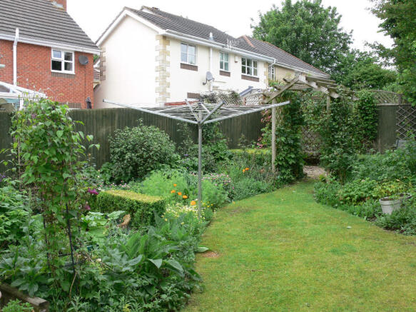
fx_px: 421
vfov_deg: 40.7
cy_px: 156
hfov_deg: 52.6
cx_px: 208
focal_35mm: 35
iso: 80
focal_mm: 7.4
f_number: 5
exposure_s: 1/125
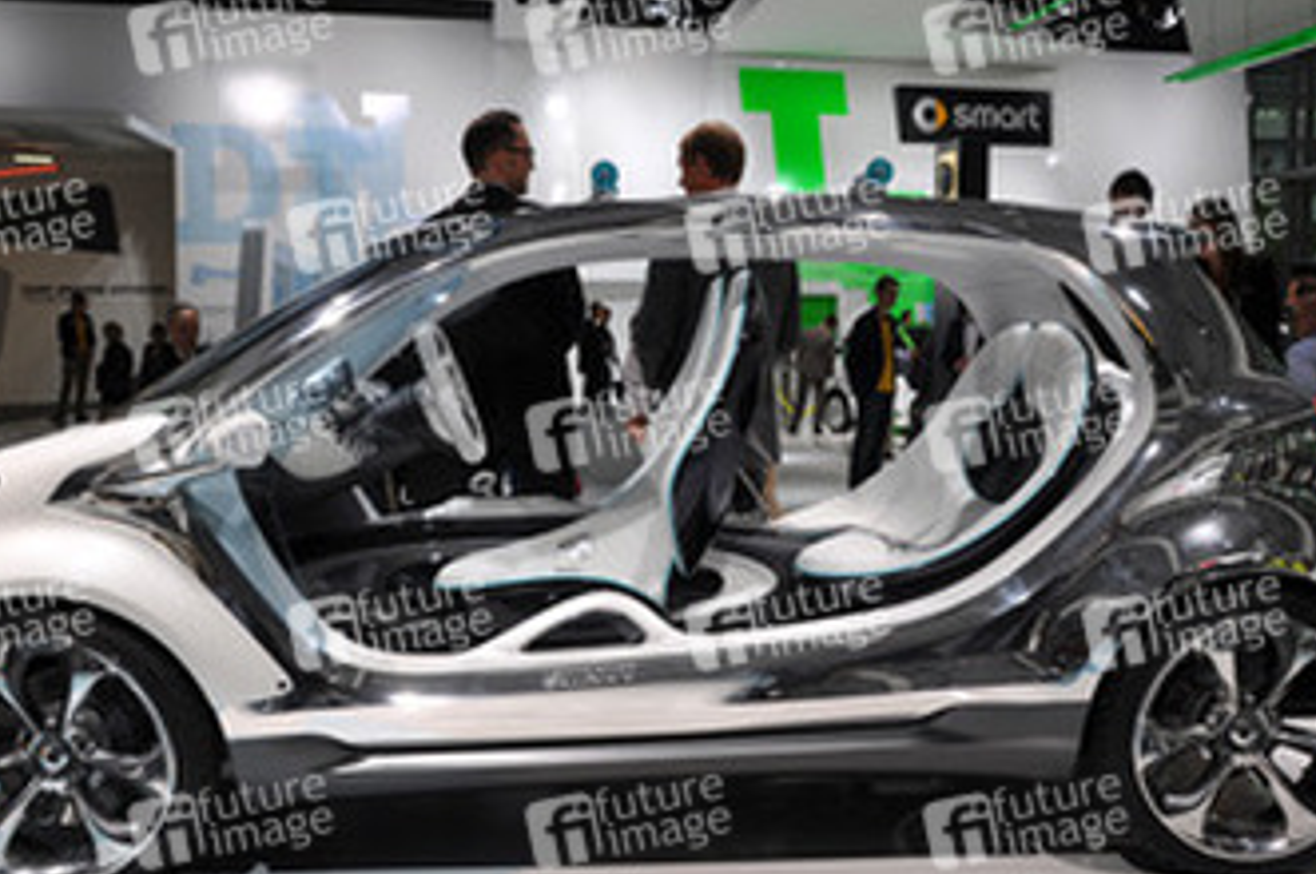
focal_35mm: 45
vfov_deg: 29.7
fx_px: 1643
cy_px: 524
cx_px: 682
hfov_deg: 43.6
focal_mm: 22
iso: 200
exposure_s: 1/200
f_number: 7.1
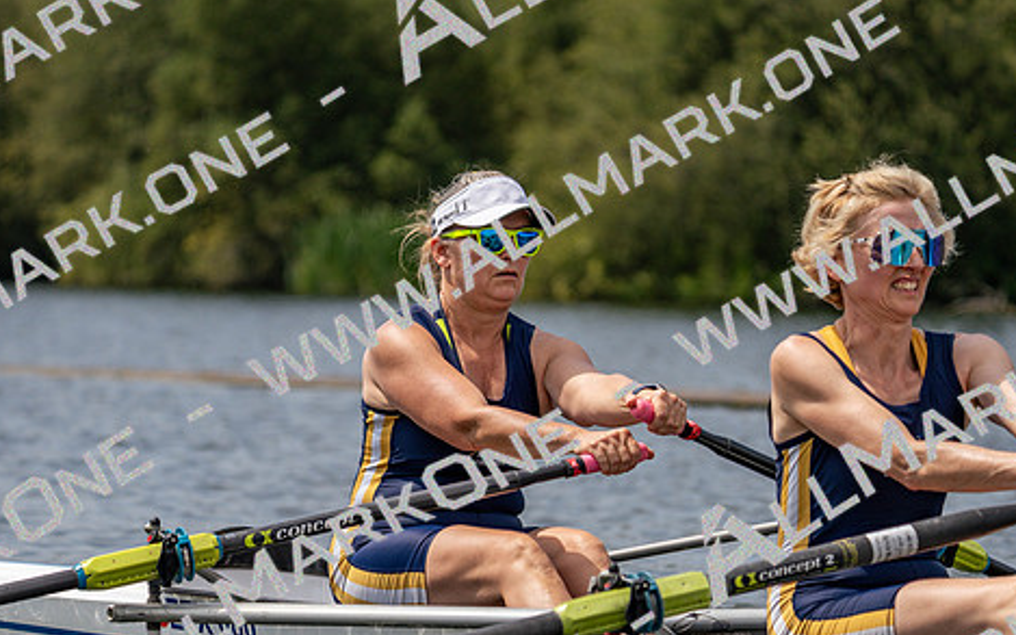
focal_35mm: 252
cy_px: 402
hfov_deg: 8.3
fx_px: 6977
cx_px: 516
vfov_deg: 5.2
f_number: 5.6
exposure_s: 1/1600
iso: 200
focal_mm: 200
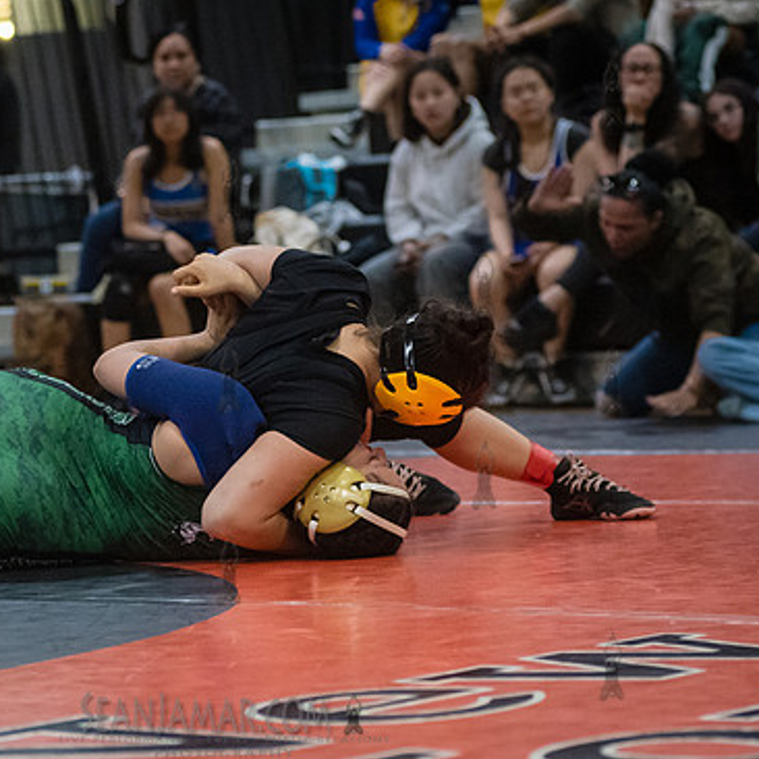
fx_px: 4019
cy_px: 453
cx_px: 336
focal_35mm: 162
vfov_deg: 10.8
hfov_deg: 10.8
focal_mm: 100
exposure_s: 1/400
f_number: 3.5
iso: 8000
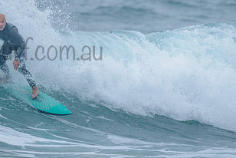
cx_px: 22
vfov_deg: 1.2
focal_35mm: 1153
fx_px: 7566
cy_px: 10
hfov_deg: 1.8
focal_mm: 500
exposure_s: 1/1250
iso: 640
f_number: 5.6
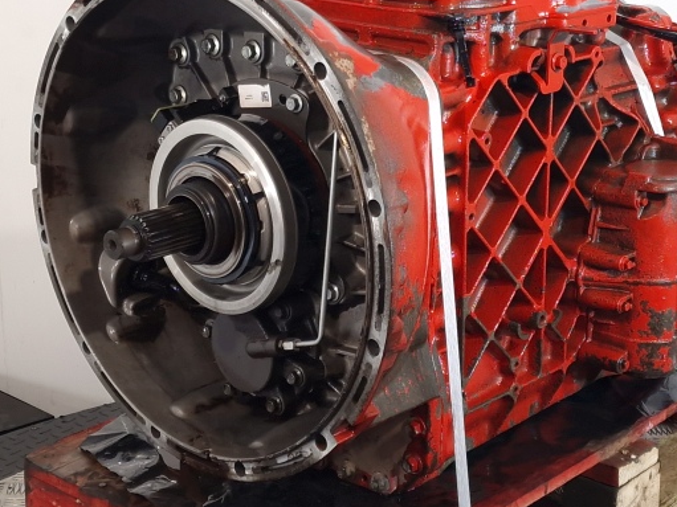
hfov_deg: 51.1
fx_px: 704
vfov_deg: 39.4
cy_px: 193
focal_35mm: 36
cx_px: 393
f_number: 1.8
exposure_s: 1/50
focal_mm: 6.4
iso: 80
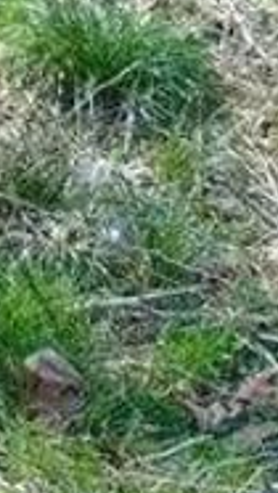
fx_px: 1960
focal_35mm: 150
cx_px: -355
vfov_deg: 13.3
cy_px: -315
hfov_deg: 7.6
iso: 80
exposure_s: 1/400
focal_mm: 4.5
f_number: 3
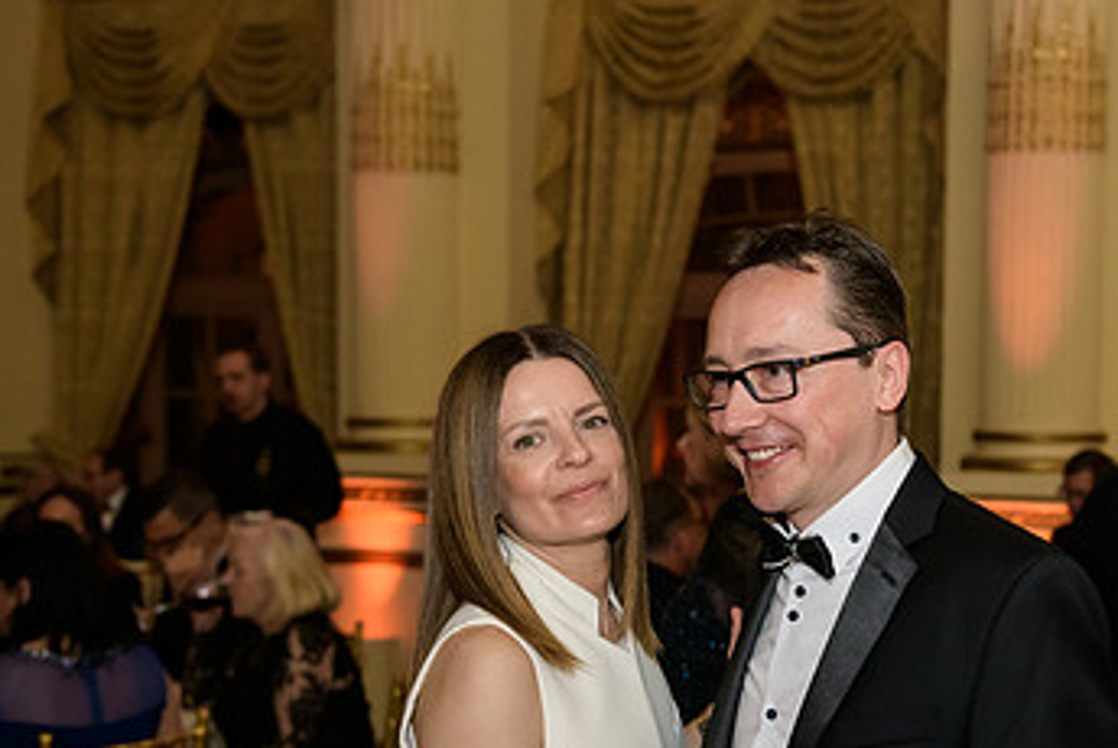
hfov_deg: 33.4
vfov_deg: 22.9
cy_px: 541
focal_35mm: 59
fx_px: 1834
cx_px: 812
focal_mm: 35
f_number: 3.2
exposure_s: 1/100
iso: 1600
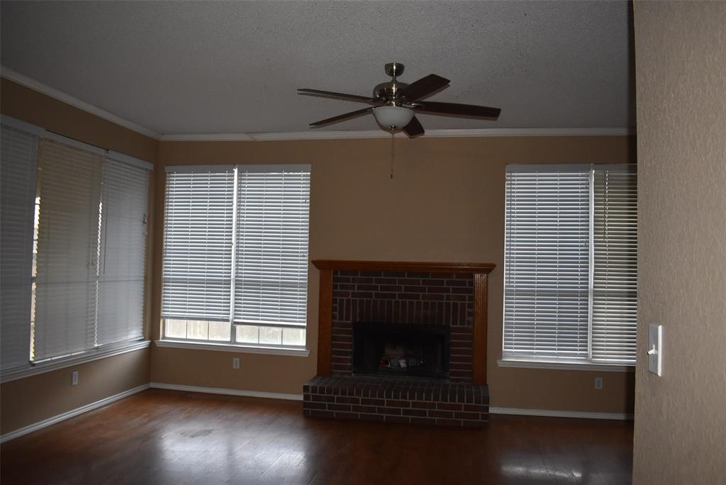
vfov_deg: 48.0
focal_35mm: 27
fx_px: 545
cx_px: 363
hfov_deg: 67.4
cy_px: 242
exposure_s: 1/125
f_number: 3.5
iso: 1600
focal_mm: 18
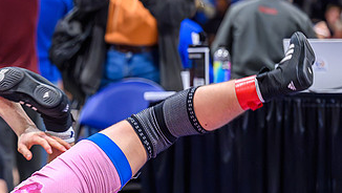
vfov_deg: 3.7
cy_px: 200
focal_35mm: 330
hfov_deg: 6.5
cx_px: -78
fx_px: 2995
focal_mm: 125
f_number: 2.8
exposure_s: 1/800
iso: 4000
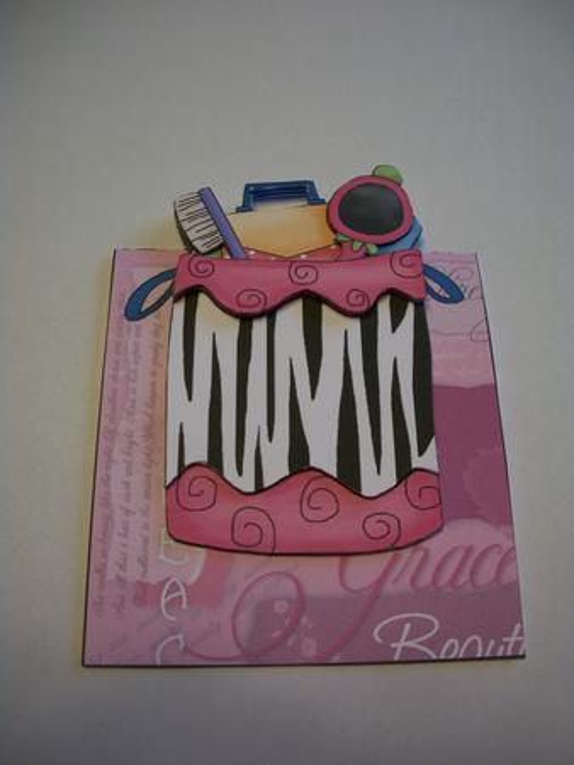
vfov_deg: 52.6
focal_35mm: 35
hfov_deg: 40.7
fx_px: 773
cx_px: 287
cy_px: 382
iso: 80
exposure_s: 1/80
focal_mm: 6.3
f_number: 3.1
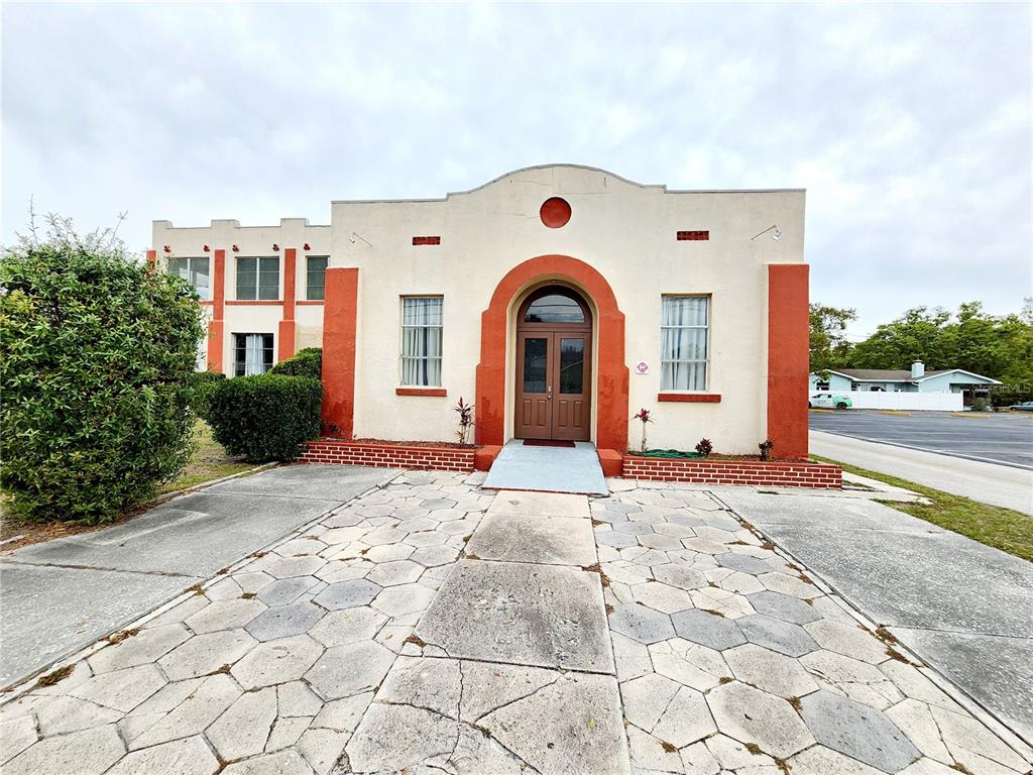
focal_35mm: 13
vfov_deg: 89.9
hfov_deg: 106.2
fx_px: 388
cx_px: 516
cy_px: 388
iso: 50
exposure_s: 1/588
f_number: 2.2
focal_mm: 2.2
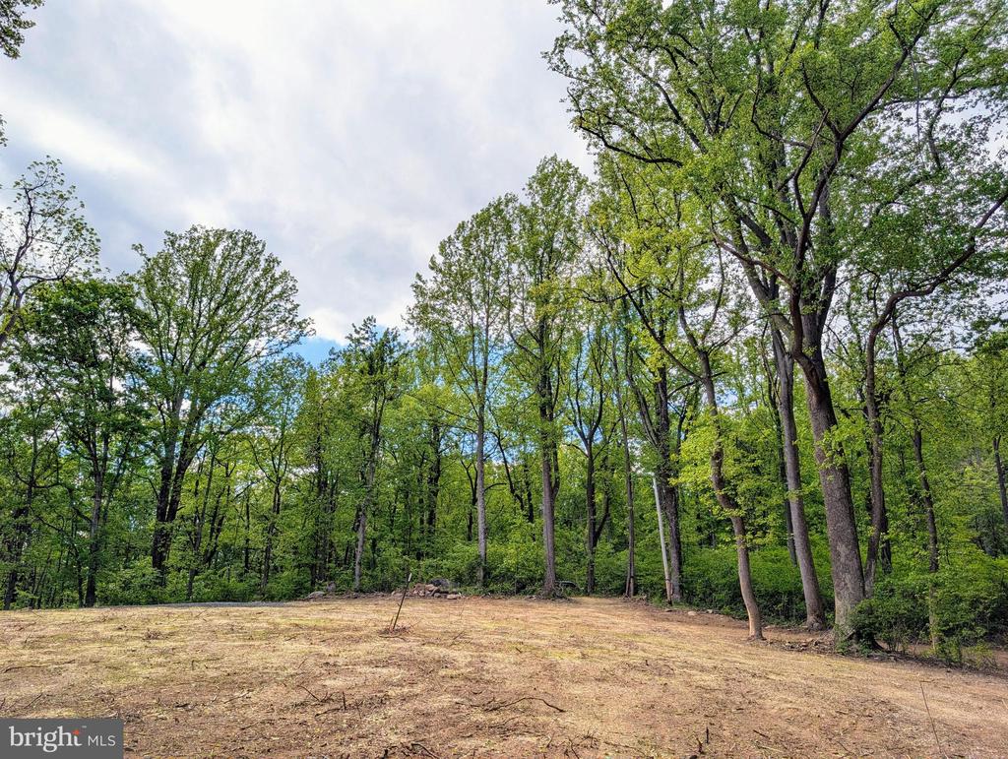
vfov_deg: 56.9
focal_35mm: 24
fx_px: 700
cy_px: 380
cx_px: 504
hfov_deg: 71.5
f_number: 1.68
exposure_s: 1/782
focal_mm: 6.9
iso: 22
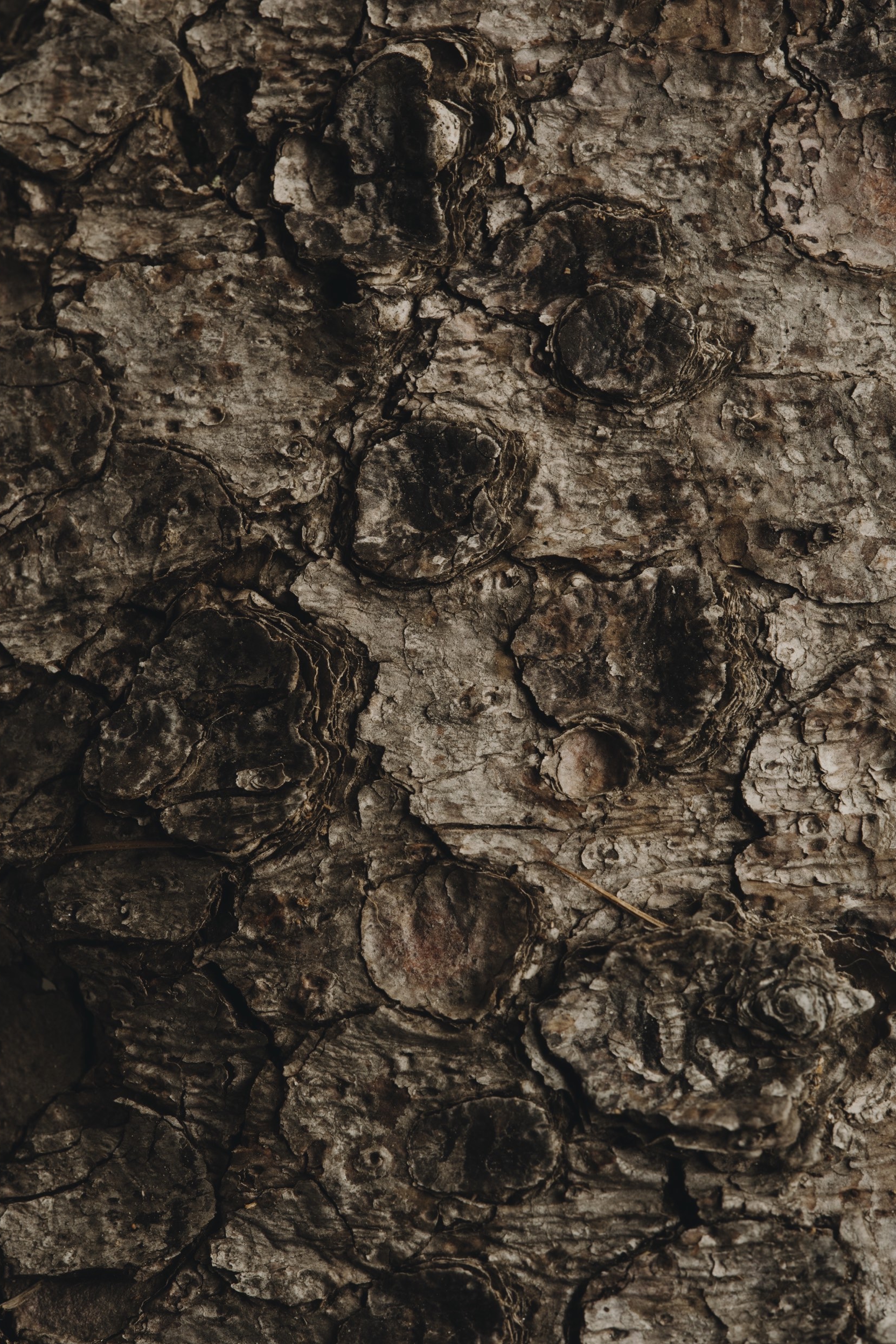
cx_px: 437
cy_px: 673
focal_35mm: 99
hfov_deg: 13.8
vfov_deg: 20.6
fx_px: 3696
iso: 640
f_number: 22
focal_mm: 120
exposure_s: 1/125
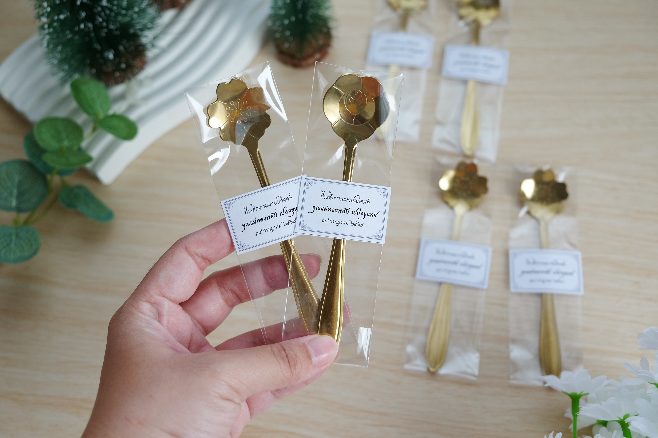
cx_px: 329
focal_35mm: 42
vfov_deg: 31.9
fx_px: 768
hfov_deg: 46.4
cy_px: 219
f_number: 3.2
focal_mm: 27.7
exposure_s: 1/150
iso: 200
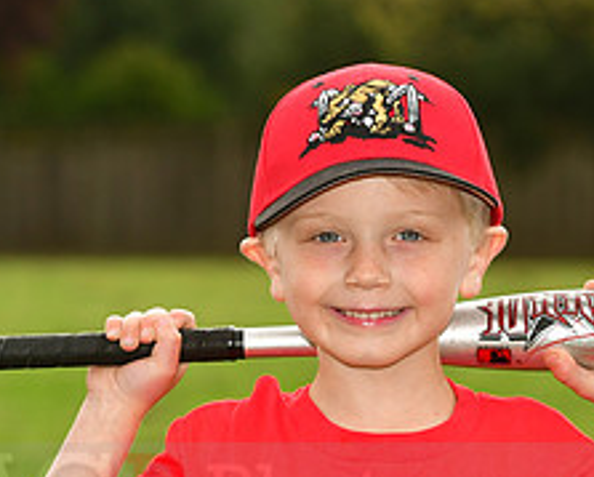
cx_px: 389
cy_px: 478
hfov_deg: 5.0
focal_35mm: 384
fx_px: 6763
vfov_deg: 4.0
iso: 200
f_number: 5
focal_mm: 105
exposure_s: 1/500
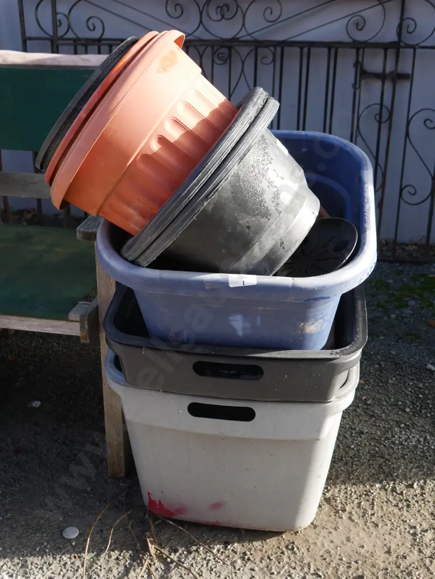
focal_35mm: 40
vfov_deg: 46.8
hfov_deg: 36.0
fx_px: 670
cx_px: 218
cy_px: 290
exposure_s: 1/160
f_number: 5.6
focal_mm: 20
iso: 200
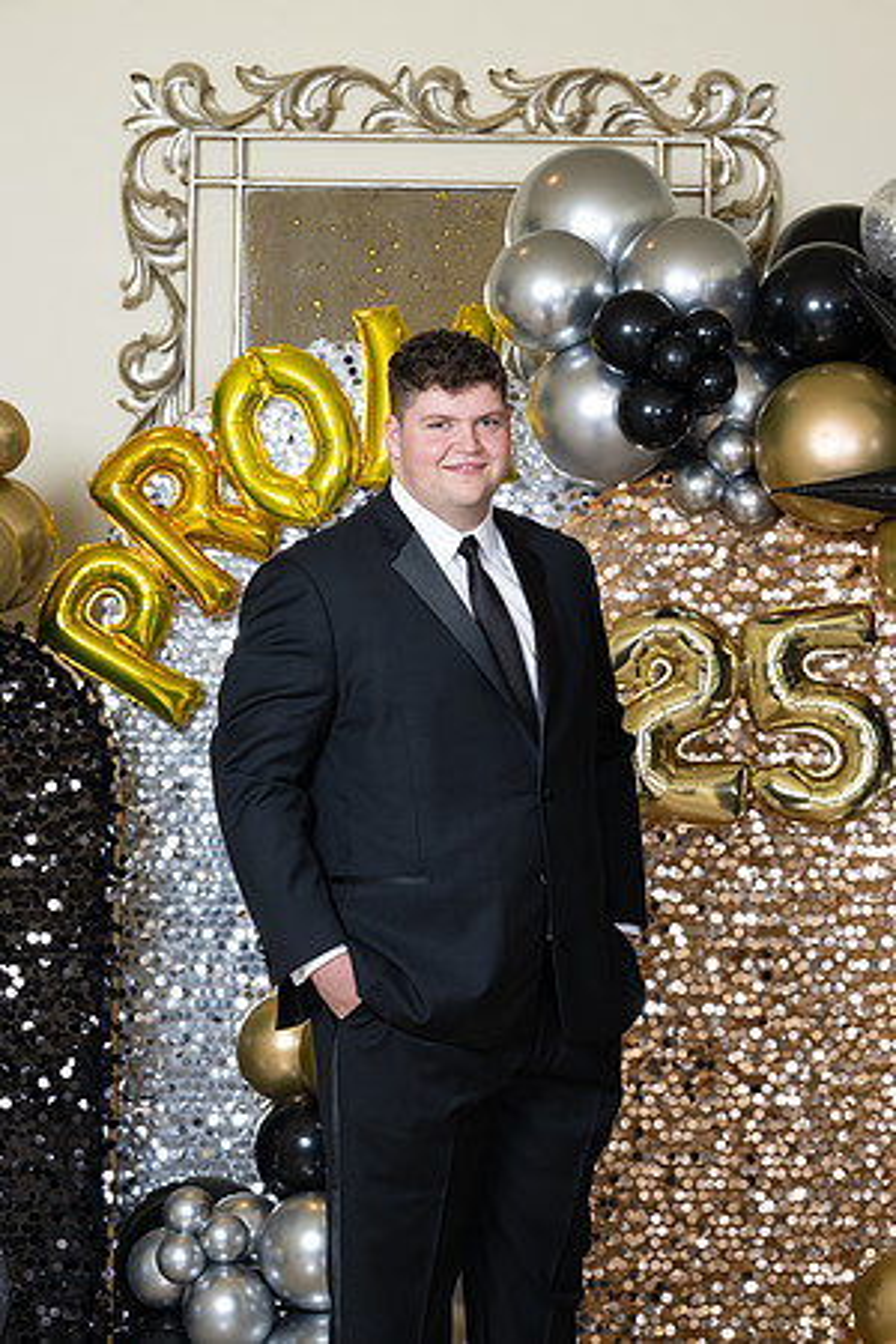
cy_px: 672
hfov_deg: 10.2
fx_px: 5040
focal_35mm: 135
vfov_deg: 15.2
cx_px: 448
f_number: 8
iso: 320
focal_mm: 135
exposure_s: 1/100
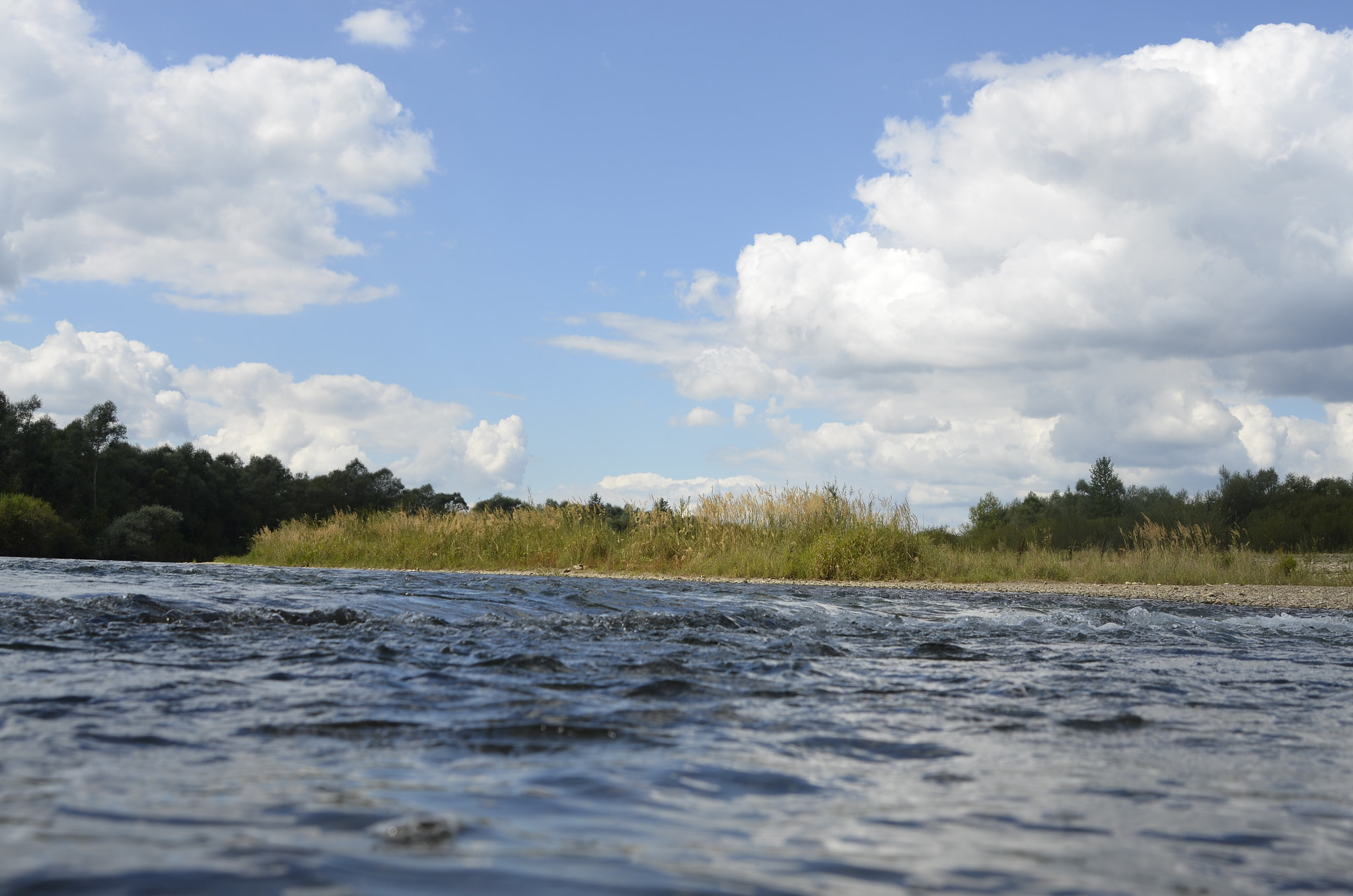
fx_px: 1575
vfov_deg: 31.7
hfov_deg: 46.5
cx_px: 676
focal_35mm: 42
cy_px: 448
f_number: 7.1
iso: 100
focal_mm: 28
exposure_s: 1/400
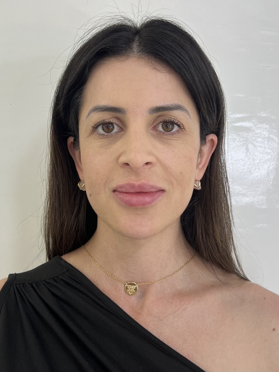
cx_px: 140
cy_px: 186
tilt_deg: -2.7
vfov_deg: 67.3
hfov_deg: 53.1
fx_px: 279
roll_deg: -2.8
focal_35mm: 26
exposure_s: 1/120
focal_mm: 5.7
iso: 100
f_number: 1.5
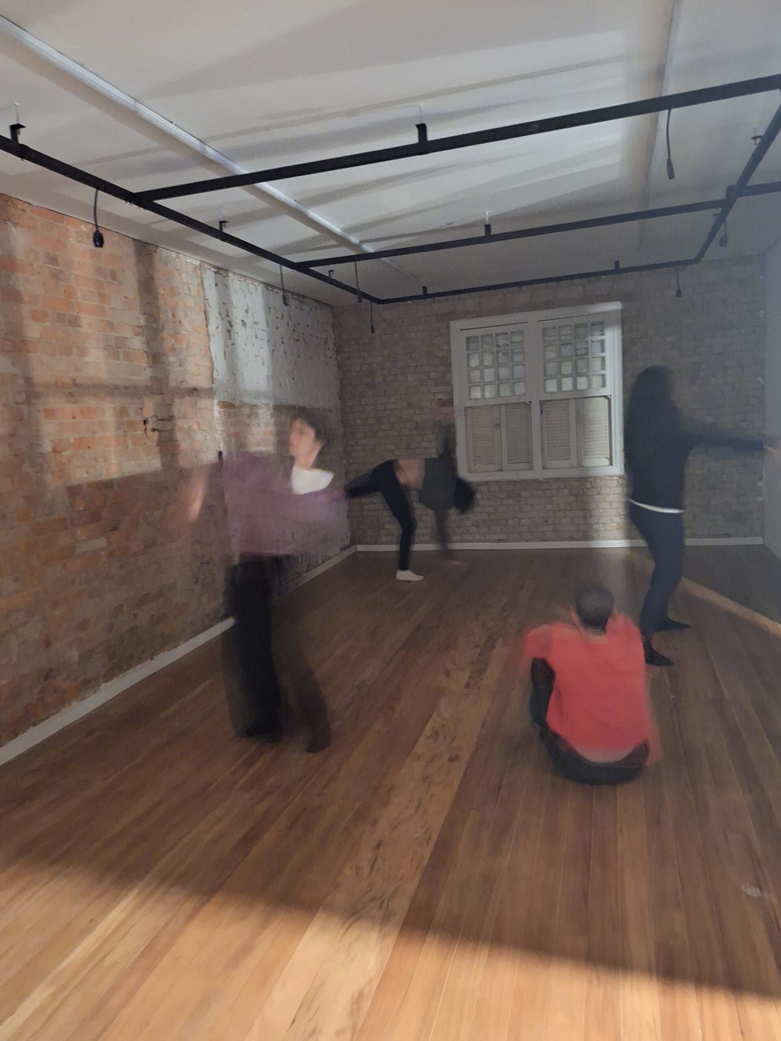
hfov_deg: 58.9
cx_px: 390
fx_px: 692
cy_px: 520
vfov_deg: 73.9
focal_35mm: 23
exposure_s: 1/7
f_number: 1.8
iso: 2000
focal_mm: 5.54
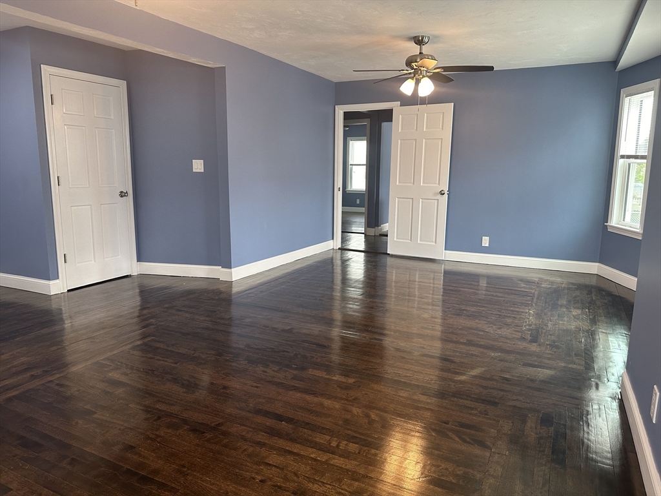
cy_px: 248
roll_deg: -0.3
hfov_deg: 71.6
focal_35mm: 24
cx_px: 330
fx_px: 458
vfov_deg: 56.8
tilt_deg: -9.3
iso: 160
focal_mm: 6.86
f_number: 1.78
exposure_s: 1/120
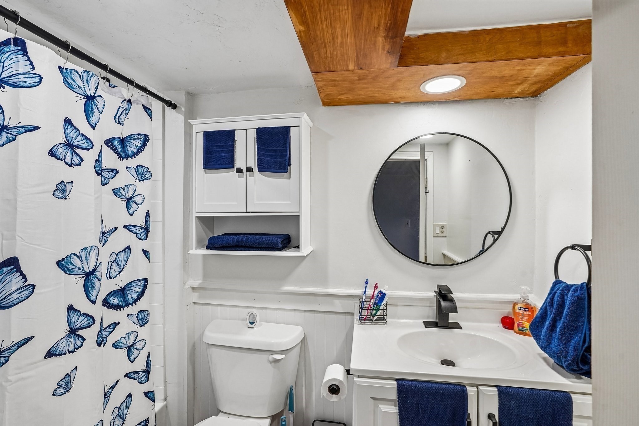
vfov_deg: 73.7
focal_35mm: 16
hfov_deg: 96.7
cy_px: 213
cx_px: 320
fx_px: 284
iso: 500
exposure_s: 1/30
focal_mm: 16
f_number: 8
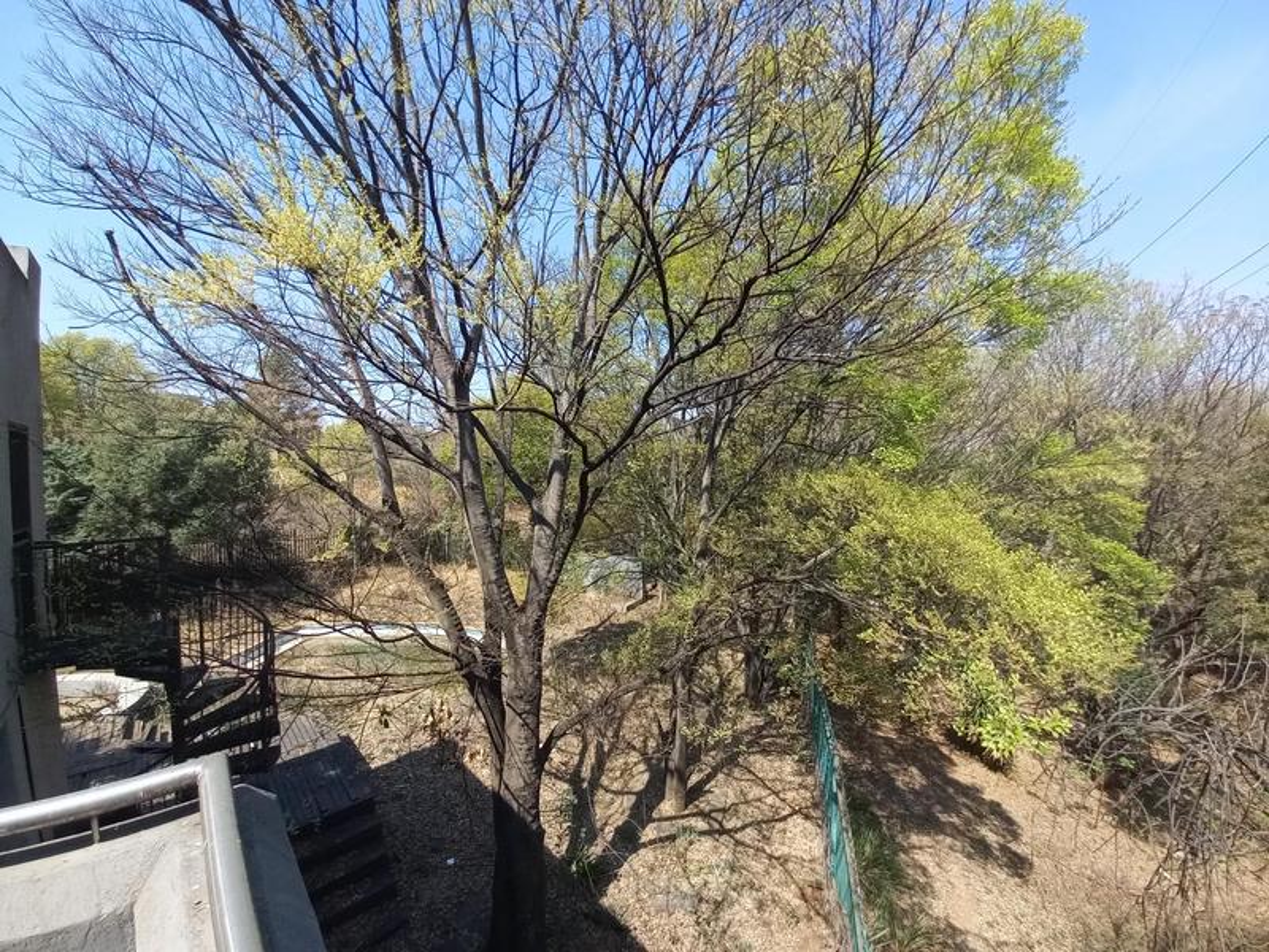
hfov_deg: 106.2
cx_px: 634
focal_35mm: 13
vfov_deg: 89.9
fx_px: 477
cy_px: 476
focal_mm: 1.42
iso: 40
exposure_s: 1/503
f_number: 2.2
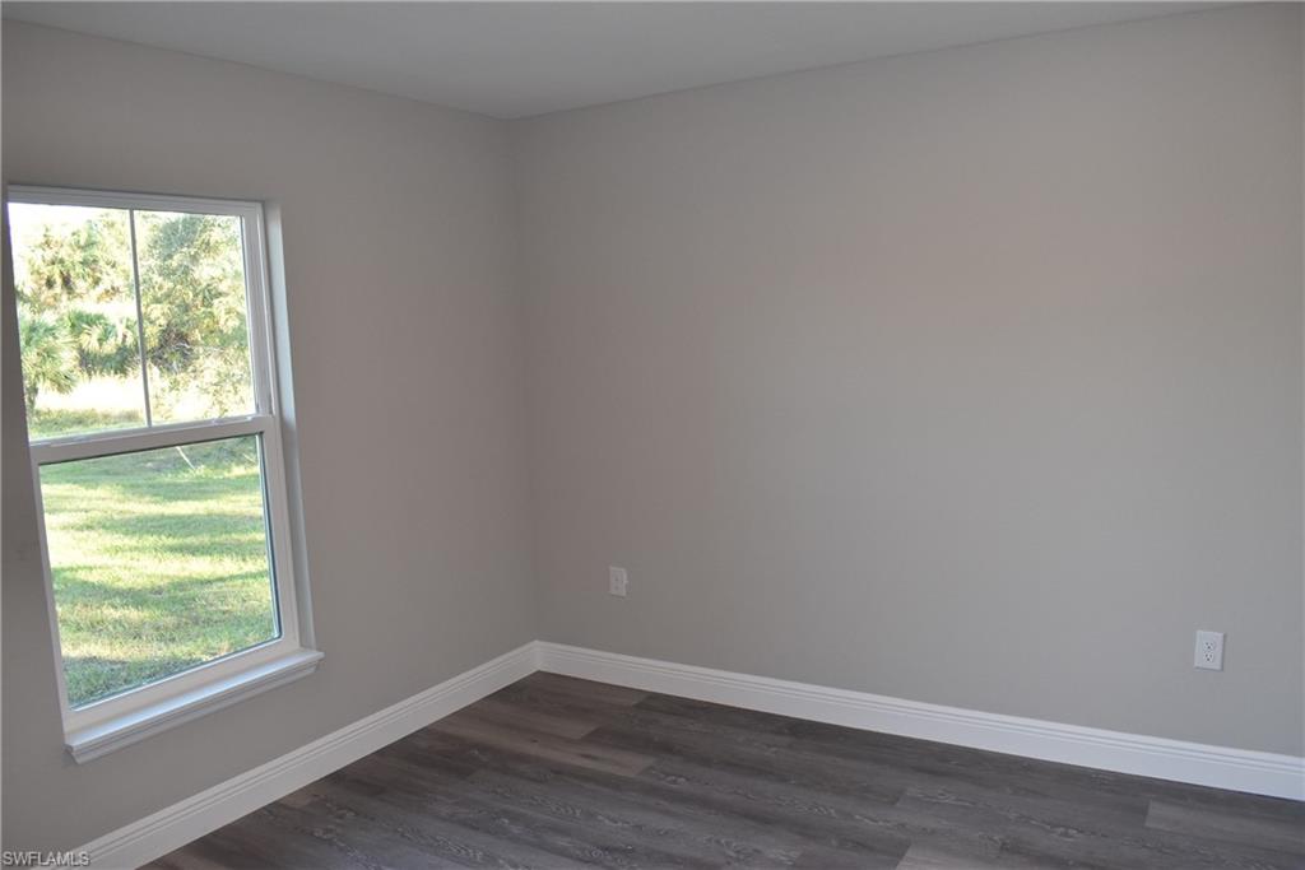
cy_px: 435
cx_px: 652
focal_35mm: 27
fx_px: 979
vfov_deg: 47.9
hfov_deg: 67.4
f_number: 7.1
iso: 800
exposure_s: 1/60
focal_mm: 18
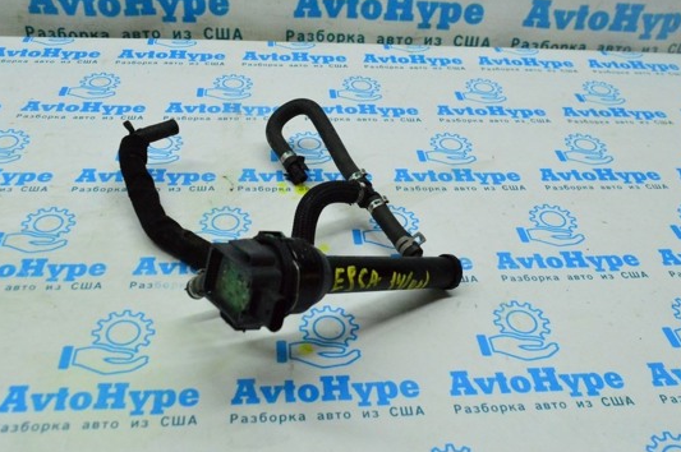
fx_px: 680
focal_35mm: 36
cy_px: 195
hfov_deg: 53.2
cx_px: 325
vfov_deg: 36.7
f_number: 6.3
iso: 6400
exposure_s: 1/640
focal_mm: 20
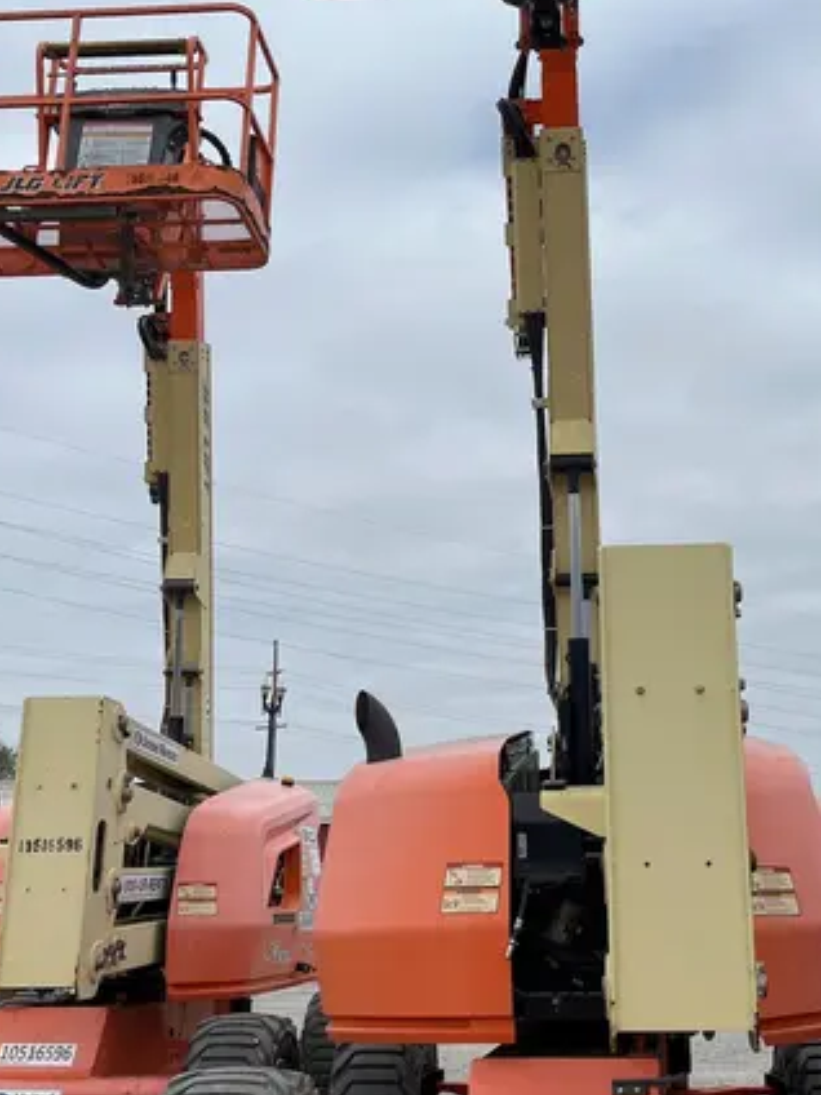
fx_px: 1423
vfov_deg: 42.0
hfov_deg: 31.9
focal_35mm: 45
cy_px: 471
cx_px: 547
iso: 50
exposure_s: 1/8403
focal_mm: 5.1
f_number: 1.6
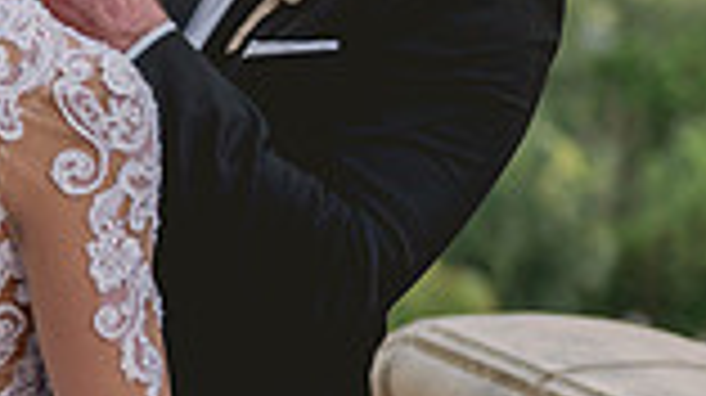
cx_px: -436
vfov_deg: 6.2
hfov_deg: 10.6
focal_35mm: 194
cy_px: 270
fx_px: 3629
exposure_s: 1/500
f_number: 2
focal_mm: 50
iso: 160
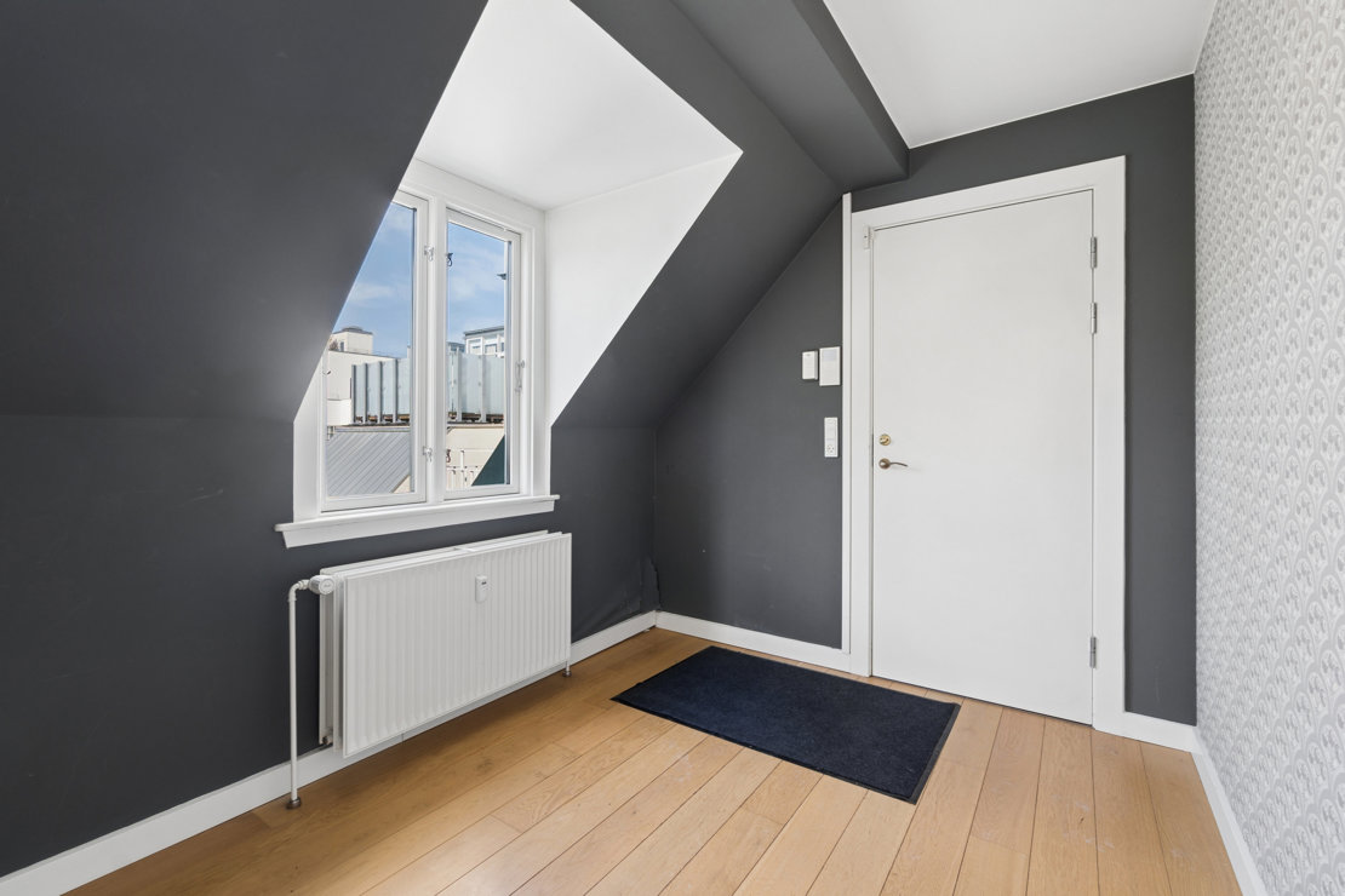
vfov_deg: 77.3
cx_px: 672
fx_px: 560
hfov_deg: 100.4
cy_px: 448
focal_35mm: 15
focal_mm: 10
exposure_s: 1/8
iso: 100
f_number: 8
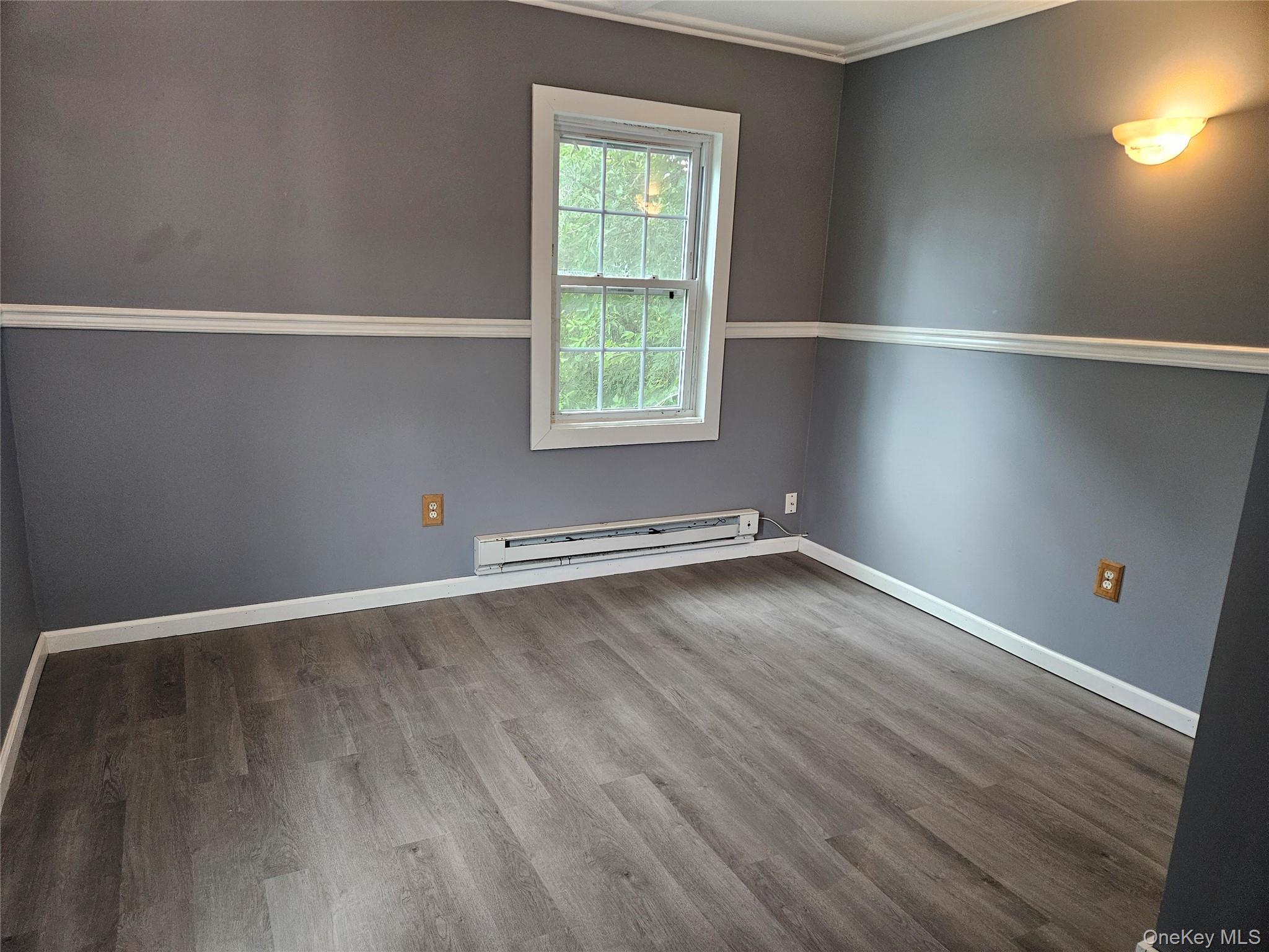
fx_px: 843
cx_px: 634
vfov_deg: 58.9
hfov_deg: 73.9
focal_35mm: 23
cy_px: 476
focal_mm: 5.4
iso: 400
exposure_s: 1/120
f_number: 1.8
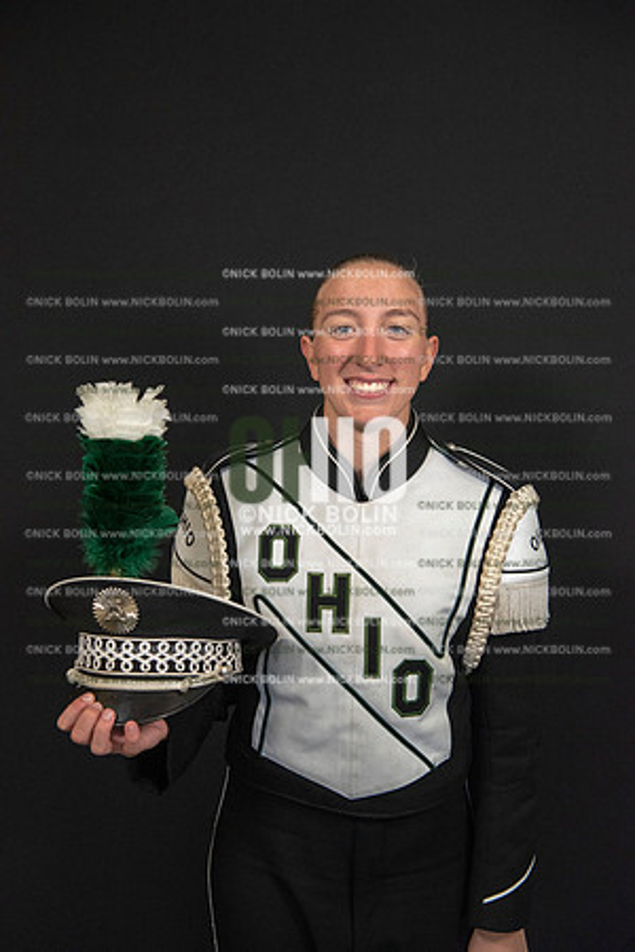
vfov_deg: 48.5
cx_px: 318
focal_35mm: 40
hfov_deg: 33.4
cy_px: 476
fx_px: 1058
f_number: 5.6
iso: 2000
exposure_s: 1/640
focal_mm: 40
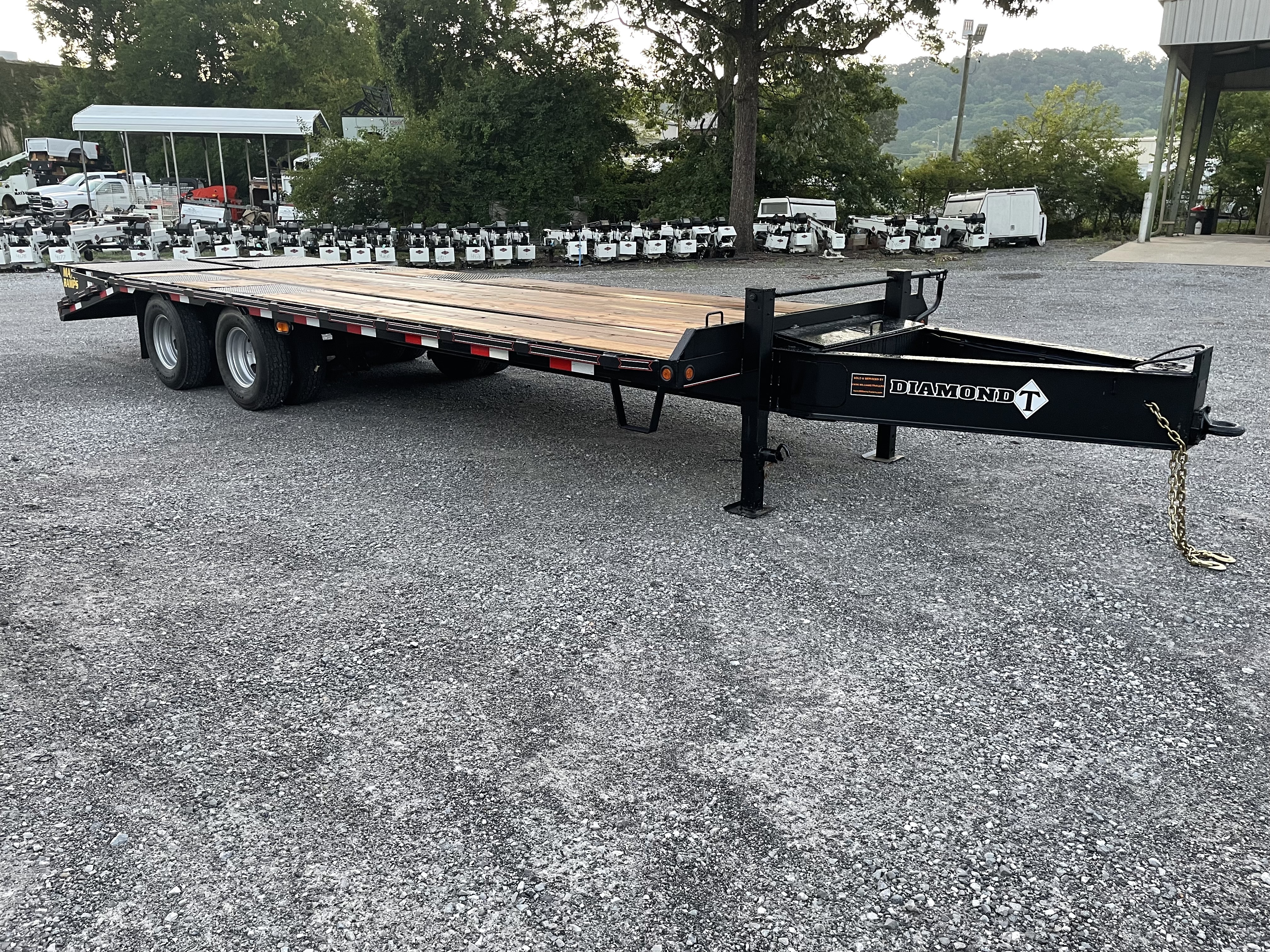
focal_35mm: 26
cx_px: 635
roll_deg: +0.7
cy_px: 476
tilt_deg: -15.3
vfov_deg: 53.1
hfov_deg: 67.3
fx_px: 954
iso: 125
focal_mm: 4.2
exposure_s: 1/81
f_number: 1.6
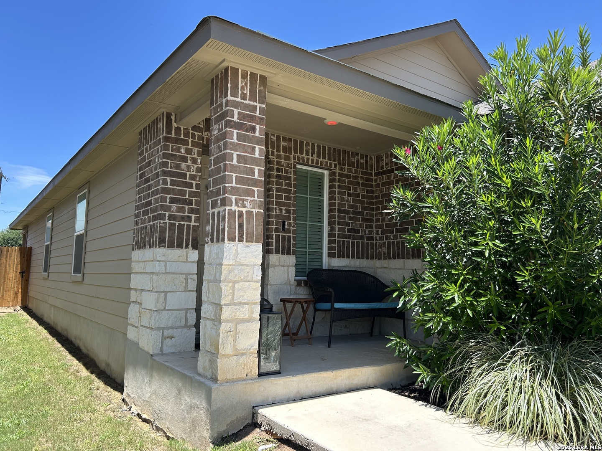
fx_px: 452
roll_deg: -0.3
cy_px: 226
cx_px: 301
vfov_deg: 53.1
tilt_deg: +5.7
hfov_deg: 67.3
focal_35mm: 26
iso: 50
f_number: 1.5
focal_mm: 5.7
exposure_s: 1/1196
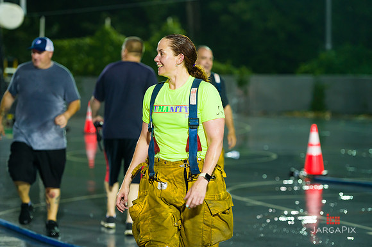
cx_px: 186
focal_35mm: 125
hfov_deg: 16.4
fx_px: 1291
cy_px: 124
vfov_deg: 11.0
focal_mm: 125
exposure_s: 1/125
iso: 1600
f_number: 3.2
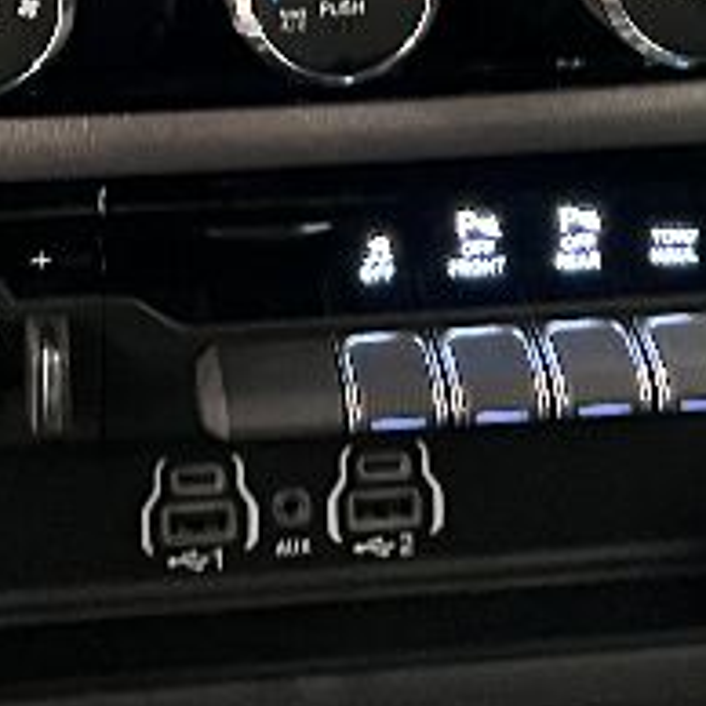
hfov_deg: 14.4
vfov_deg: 13.2
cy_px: -488
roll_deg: -1.5
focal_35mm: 121
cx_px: 222
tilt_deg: -24.2
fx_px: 2792
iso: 500
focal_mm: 5.7
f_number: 1.5
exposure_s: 1/30
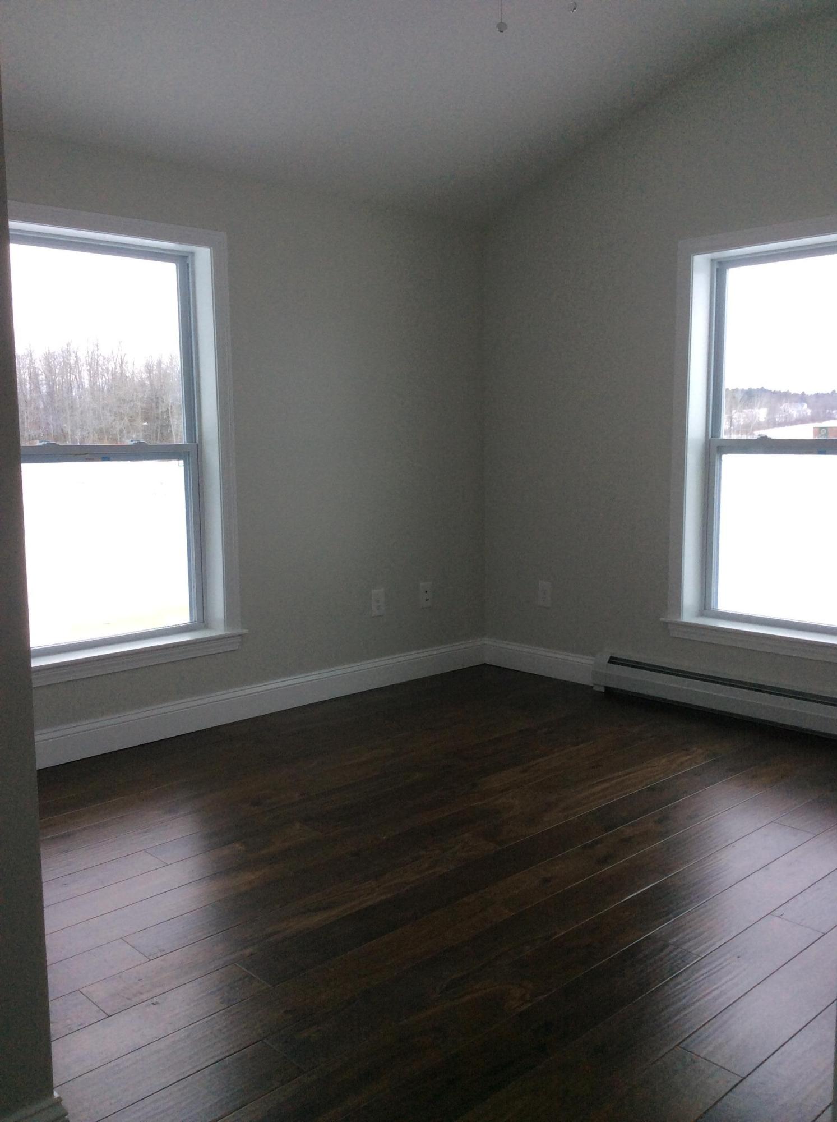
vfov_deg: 56.9
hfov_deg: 44.0
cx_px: 418
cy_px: 561
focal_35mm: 32
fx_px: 1035
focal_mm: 3.3
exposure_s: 1/24
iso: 50
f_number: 2.4
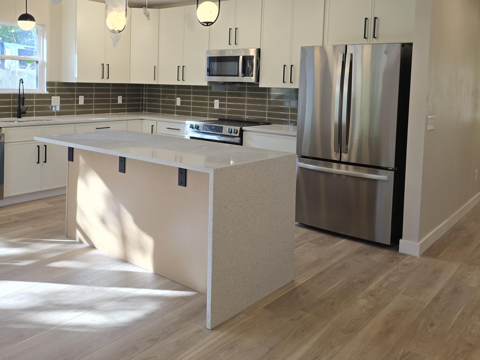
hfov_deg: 54.3
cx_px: 163
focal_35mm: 33
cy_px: 112
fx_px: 458
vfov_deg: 42.2
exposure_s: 1/120
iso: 50
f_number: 1.7
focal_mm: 6.3
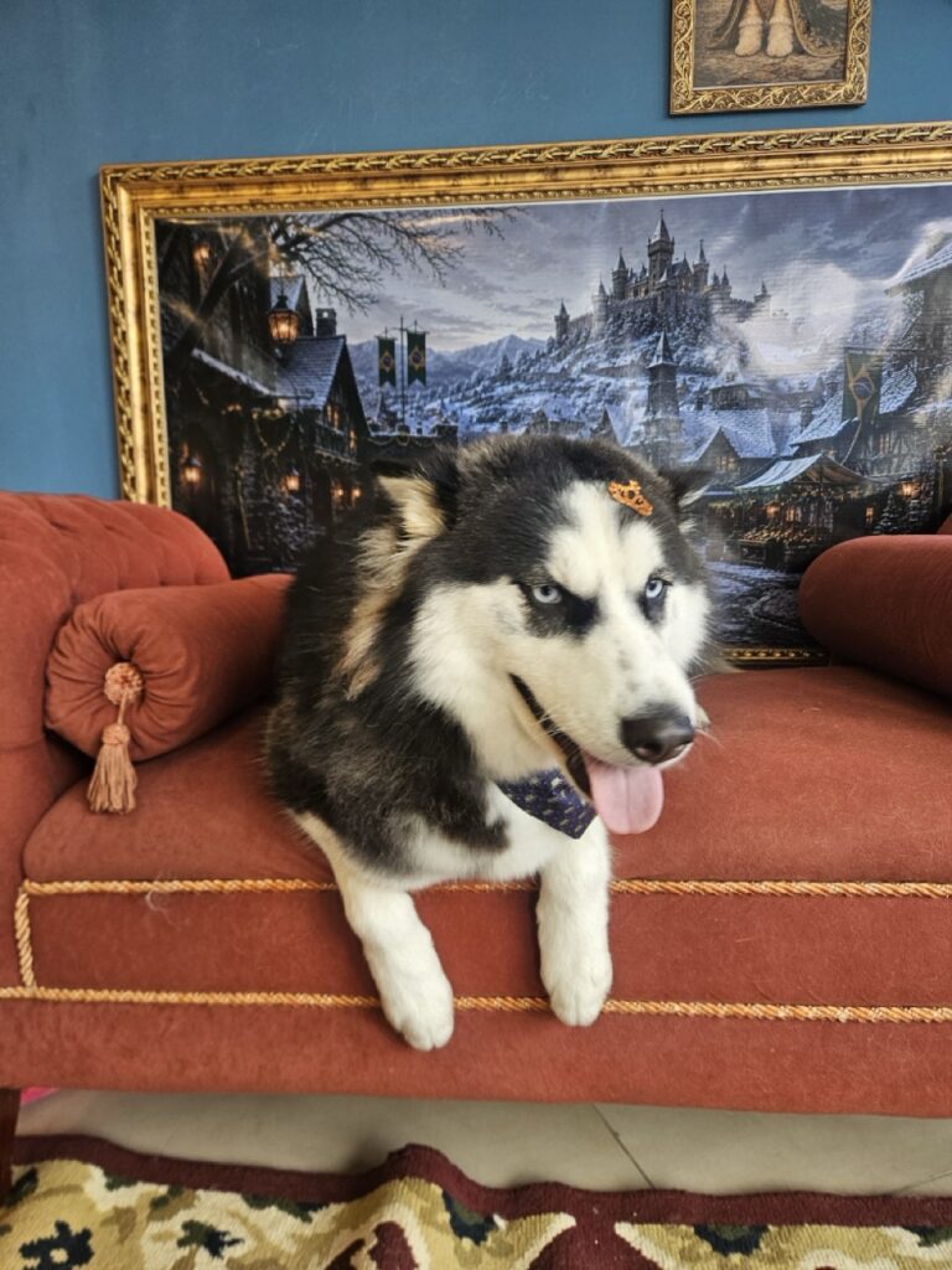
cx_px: 476
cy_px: 635
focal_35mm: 23
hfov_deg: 58.9
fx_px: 843
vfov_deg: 73.9
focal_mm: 5.4
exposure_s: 1/180
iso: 160
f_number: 1.8
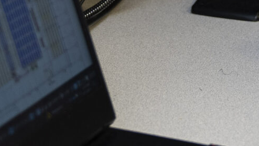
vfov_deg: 5.0
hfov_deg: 8.8
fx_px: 1642
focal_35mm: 239
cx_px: 404
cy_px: -188
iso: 800
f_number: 2.8
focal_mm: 44
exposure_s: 1/160
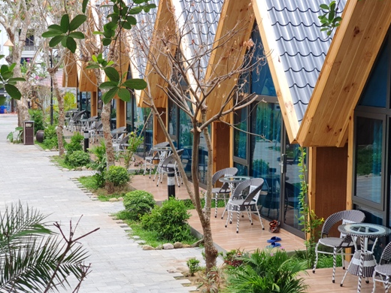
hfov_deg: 30.3
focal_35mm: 64
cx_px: 186
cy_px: 130
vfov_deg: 22.9
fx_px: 723
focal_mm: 6
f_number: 2.1
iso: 40
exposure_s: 1/404
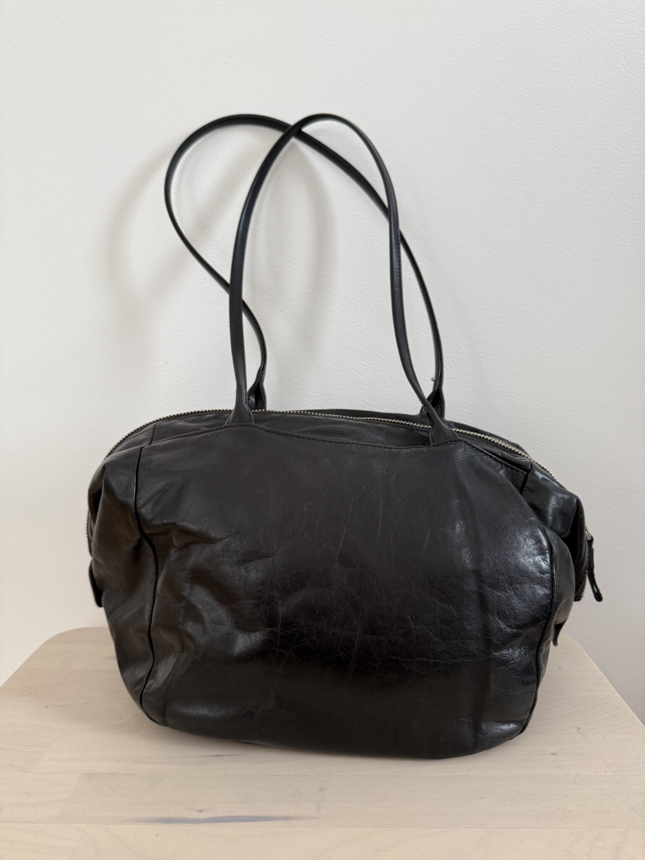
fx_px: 596
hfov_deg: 56.8
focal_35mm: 24
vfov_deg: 71.6
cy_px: 430
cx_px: 322
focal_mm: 6.76
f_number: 1.78
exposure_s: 1/121
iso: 200
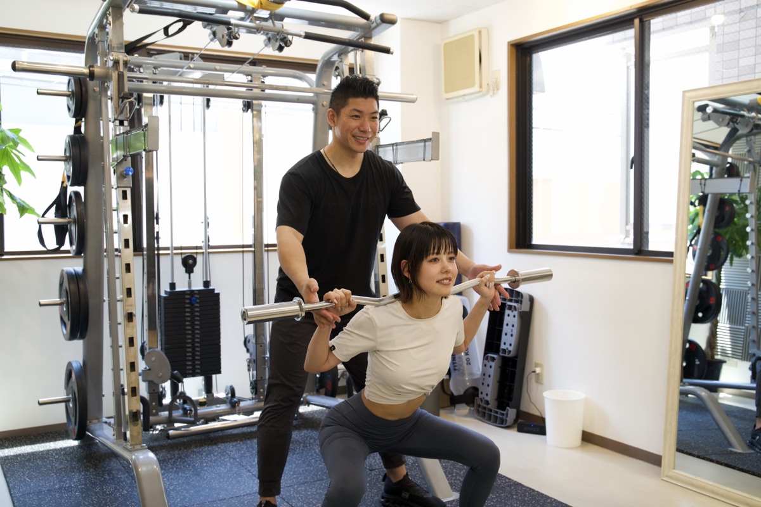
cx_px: 380
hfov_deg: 53.1
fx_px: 761
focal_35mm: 36
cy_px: 254
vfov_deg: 36.9
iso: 800
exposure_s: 1/60
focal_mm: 36
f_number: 4.5
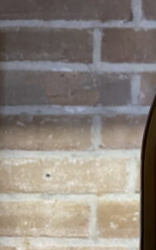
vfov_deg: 32.3
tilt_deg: +2.4
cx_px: 210
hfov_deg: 18.9
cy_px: 161
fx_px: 429
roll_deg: -0.3
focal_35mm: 63
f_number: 1.6
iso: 500
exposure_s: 1/33
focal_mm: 4.2
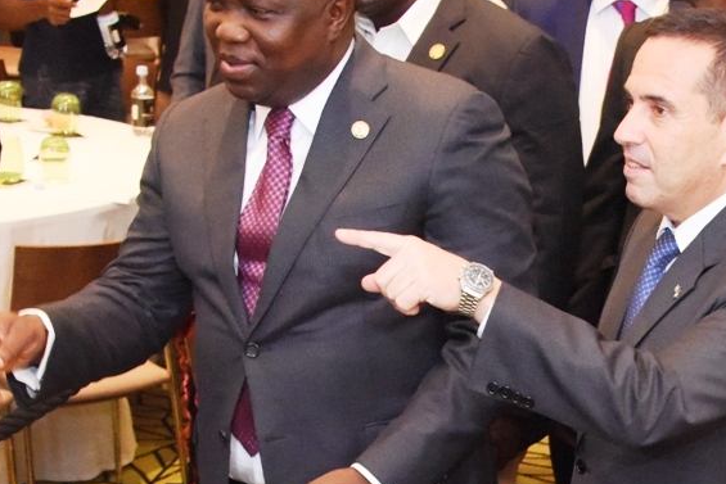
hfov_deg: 34.2
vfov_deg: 23.4
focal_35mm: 58
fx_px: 1170
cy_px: 283
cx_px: 469
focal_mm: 32
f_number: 6.3
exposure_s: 1/125
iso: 6400
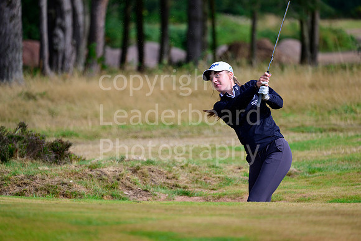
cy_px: 120
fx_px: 2909
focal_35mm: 290
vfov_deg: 4.7
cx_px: 180
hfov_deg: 7.1
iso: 500
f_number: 5.6
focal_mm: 290
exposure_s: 1/2500
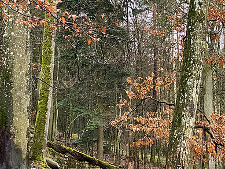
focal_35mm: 107
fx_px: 696
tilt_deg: +4.2
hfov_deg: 18.2
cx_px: 178
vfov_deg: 13.6
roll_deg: +2.1
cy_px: 169
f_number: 2
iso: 250
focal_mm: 6
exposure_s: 1/60
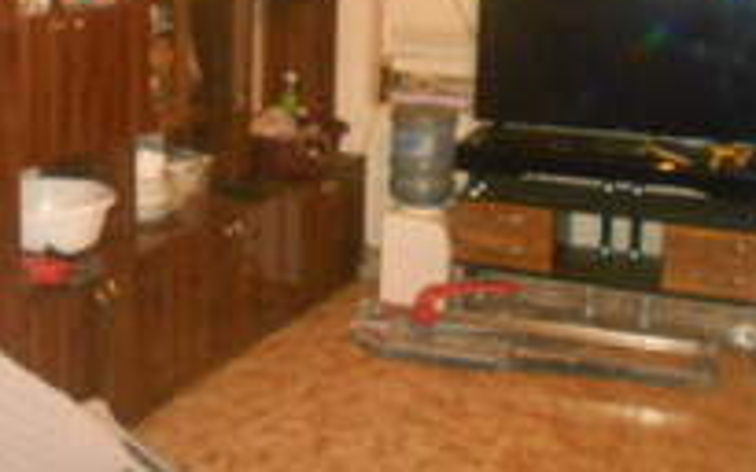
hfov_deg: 39.3
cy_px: 57
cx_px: 284
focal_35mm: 51
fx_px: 1050
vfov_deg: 24.7
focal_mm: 4.6
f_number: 3.2
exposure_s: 1/25
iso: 640
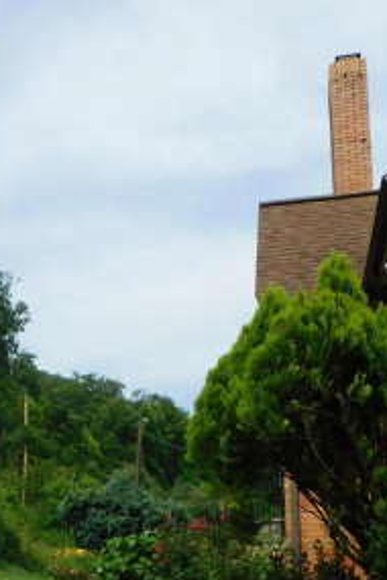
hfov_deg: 23.2
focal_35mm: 56
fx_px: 903
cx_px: -4
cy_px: 500
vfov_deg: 34.1
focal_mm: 4
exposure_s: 1/400
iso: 125
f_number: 6
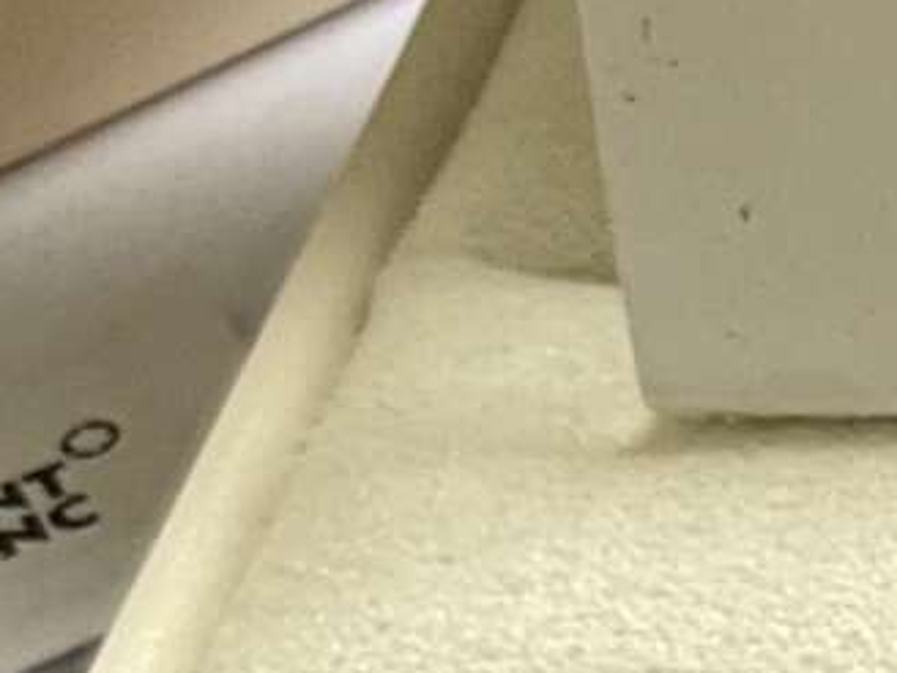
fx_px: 5856
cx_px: 2122
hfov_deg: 8.1
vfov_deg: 6.4
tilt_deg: -48.0
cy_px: 1217
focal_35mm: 226
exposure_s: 1/122
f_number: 1.8
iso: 32
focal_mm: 3
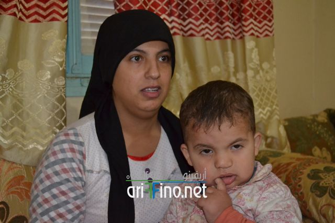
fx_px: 446
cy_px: 112
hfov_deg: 41.1
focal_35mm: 48
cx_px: 168
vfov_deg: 28.0
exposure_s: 1/60
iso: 2200
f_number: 4.8
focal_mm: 32
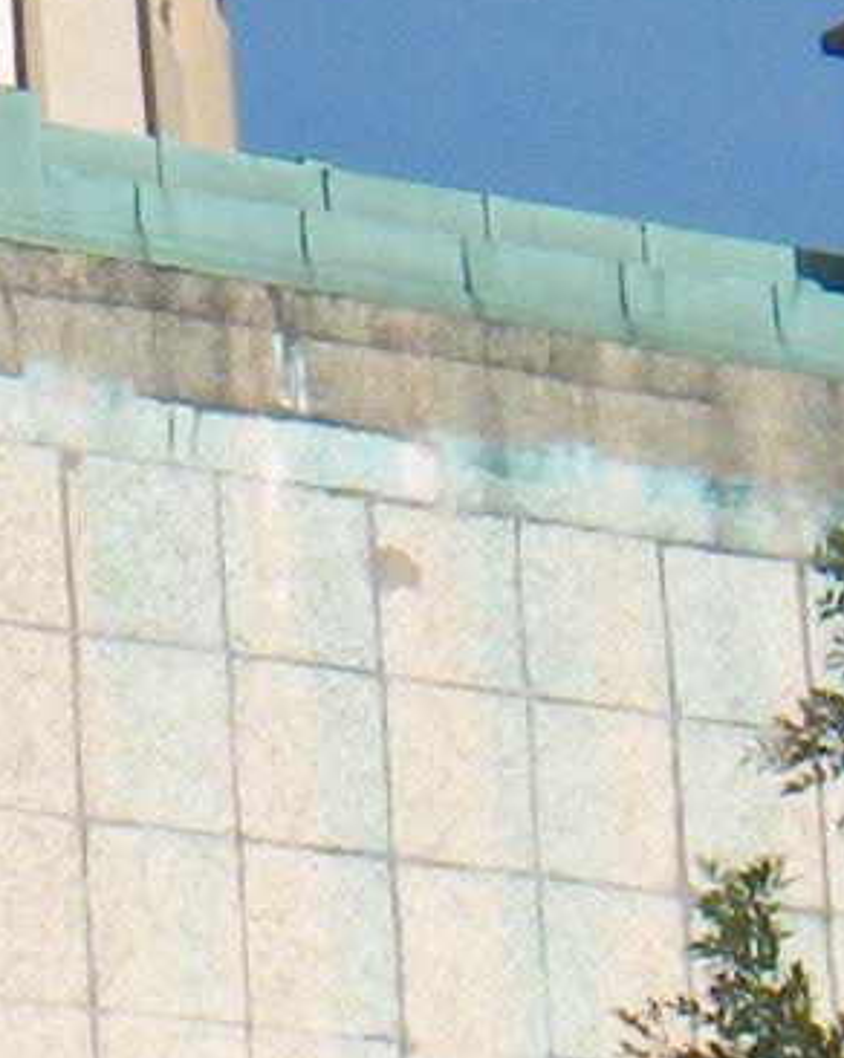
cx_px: -1023
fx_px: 9289
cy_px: 604
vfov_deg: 6.5
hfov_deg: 5.1
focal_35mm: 297
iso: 50
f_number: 4.8
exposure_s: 1/1515
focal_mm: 8
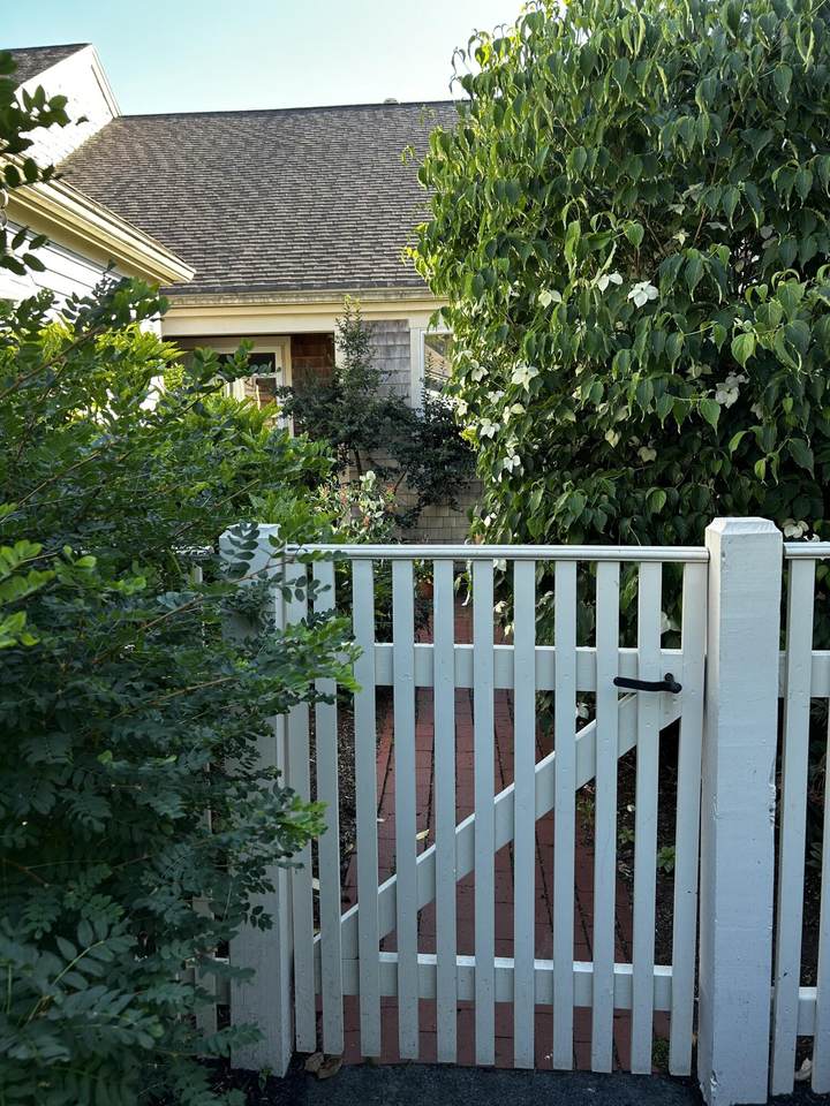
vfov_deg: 67.3
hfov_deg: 53.1
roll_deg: +0.6
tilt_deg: -7.4
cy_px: 553
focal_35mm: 26
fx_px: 831
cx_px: 415
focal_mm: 5.7
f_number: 1.5
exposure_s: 1/212
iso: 40
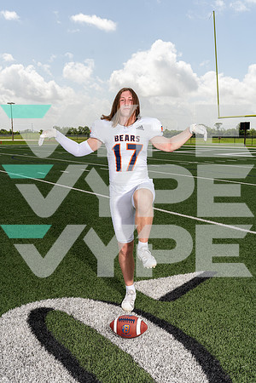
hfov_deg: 38.9
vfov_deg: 55.8
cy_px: 192
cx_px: 128
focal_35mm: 34
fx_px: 363
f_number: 8
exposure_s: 1/250
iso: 100
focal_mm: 34
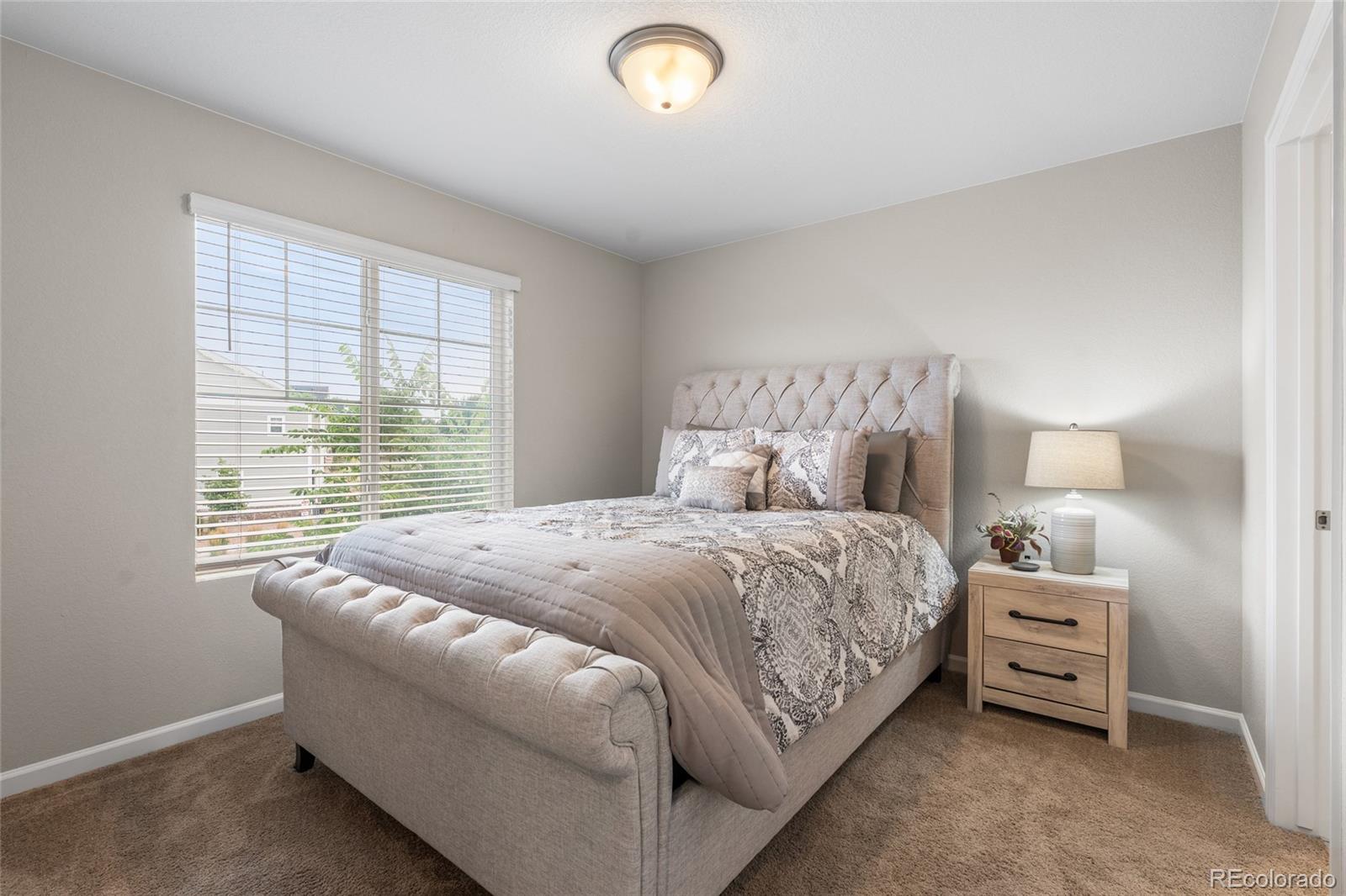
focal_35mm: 16
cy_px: 448
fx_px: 598
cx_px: 673
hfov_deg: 96.7
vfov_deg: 73.7
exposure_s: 1/5
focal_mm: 16
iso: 160
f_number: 8
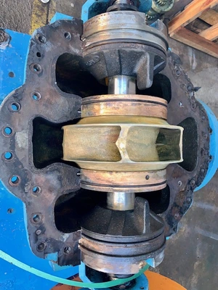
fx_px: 218
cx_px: 109
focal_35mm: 26
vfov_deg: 67.3
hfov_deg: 53.1
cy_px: 145
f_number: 1.8
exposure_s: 1/92
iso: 50
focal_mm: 4.25
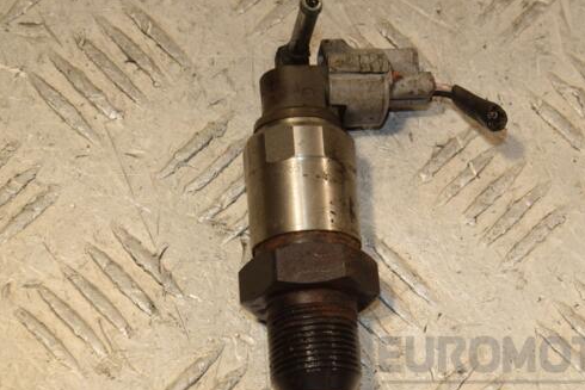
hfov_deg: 13.9
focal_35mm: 147
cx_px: 356
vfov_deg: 9.3
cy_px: 196
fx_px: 2389
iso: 800
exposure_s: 1/200
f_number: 9
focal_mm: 80
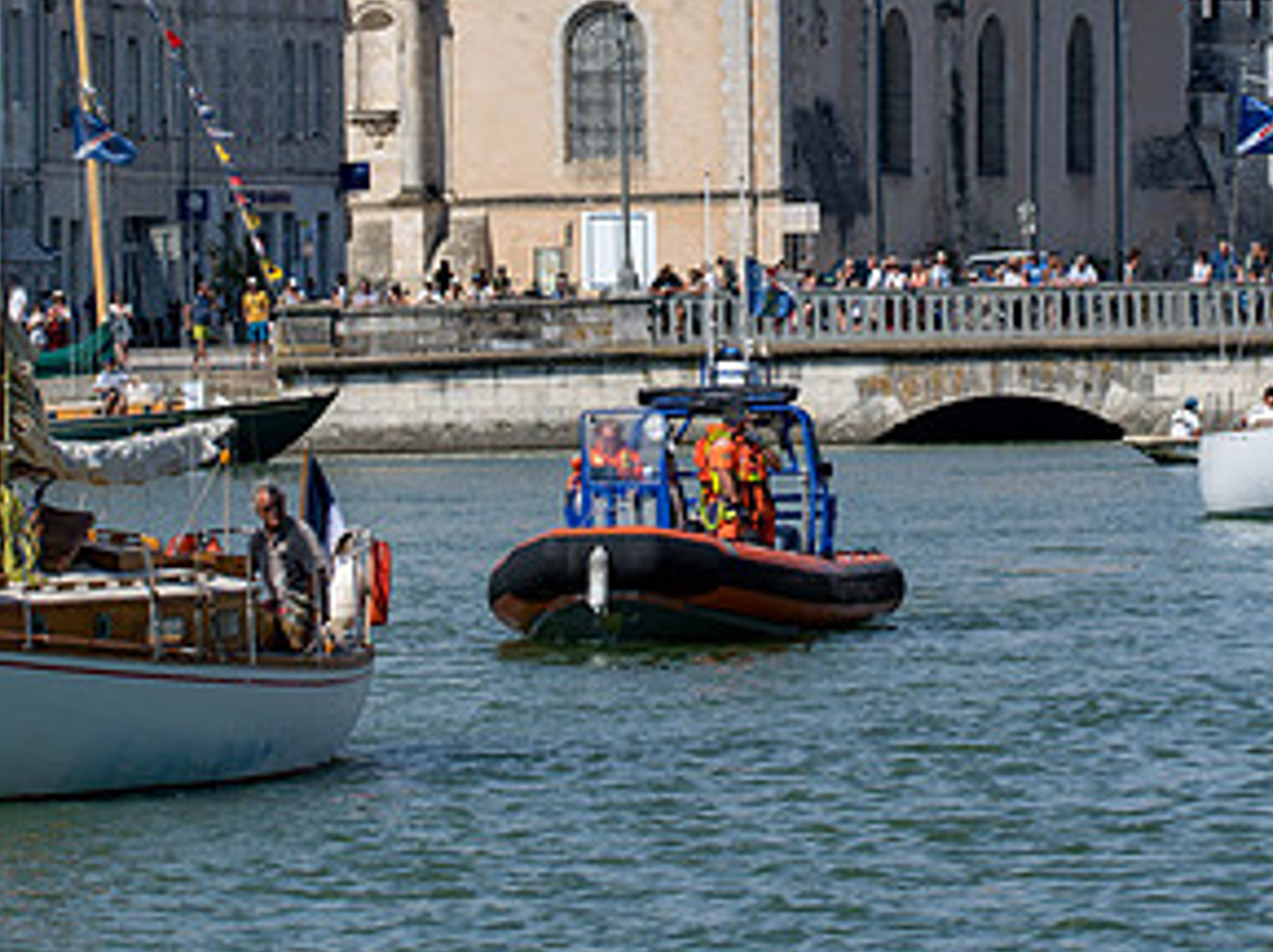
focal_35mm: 348
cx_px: 797
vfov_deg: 4.3
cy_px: 130
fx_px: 12782
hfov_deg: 5.7
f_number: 11
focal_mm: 180
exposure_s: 1/500
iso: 160
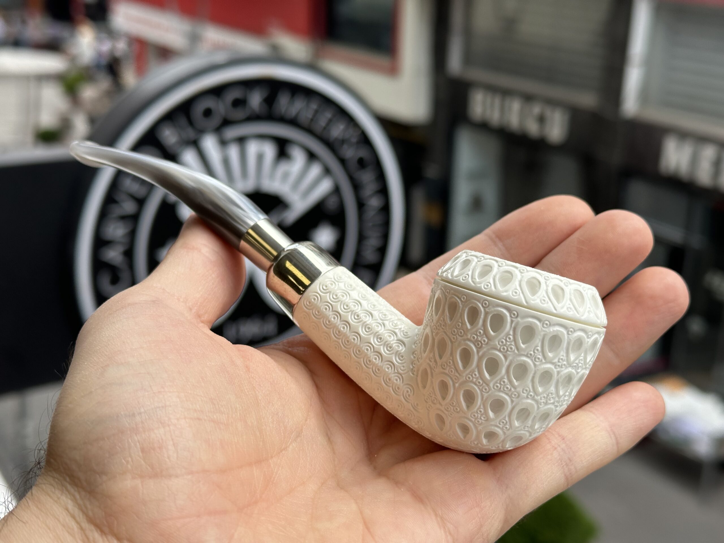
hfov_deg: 39.7
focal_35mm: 48
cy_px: 272
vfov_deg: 30.3
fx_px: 1004
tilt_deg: -19.0
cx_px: 362
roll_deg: -1.9
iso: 64
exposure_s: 1/1095
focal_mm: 6.86
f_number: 1.78
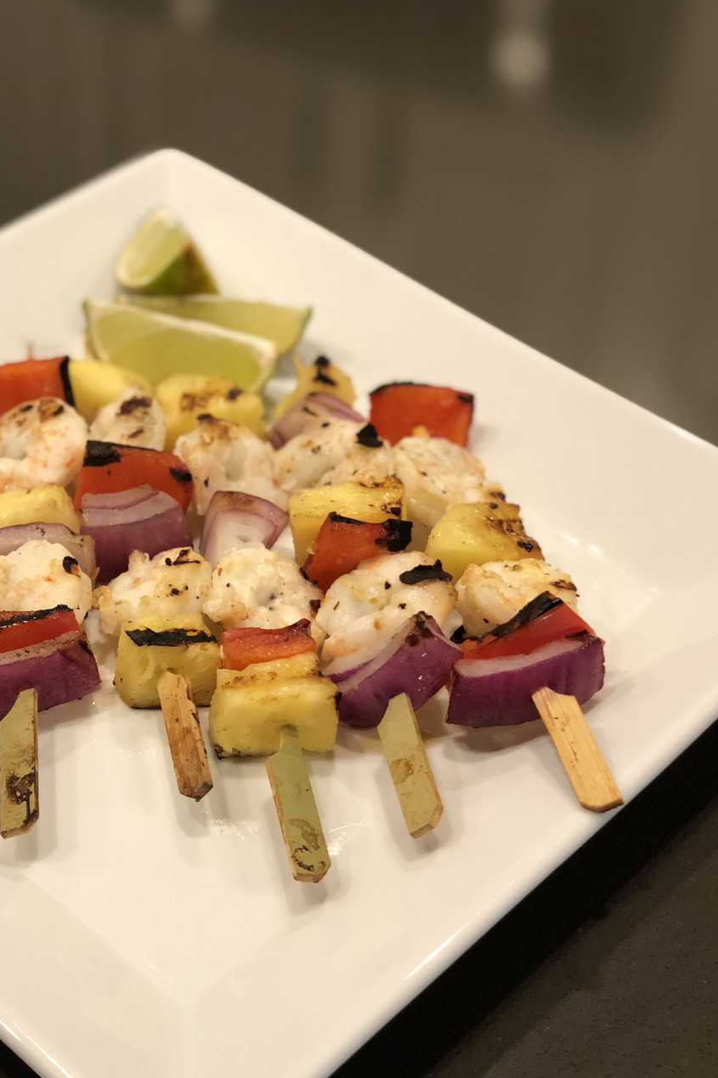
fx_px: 2035
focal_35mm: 68
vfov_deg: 29.6
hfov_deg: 19.9
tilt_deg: -45.3
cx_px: 218
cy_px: 645
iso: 100
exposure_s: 1/30
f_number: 2.4
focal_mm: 6
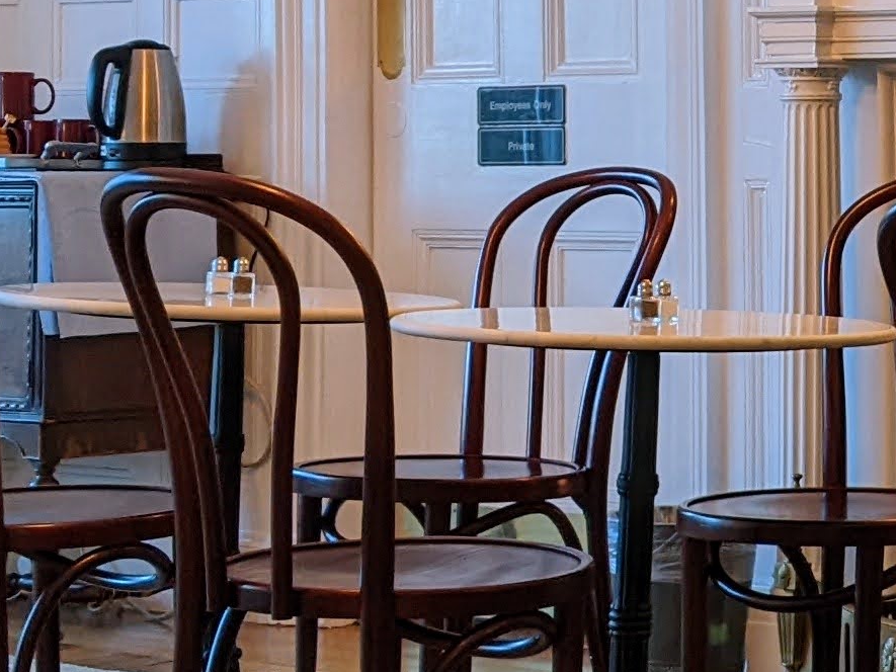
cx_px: 1172
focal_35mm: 123
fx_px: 3184
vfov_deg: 12.0
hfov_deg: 15.3
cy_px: 84
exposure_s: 1/59.9
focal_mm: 4.44
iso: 56
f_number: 1.8
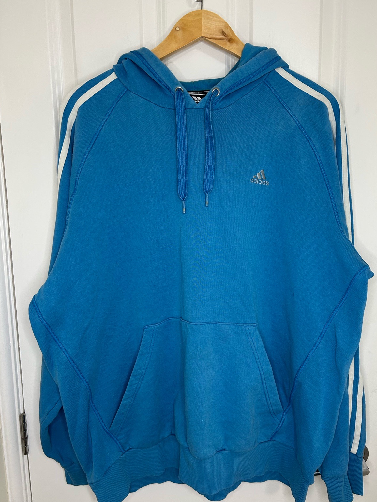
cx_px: 193
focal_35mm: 27
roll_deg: +0.5
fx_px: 392
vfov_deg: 65.3
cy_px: 259
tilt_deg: -8.5
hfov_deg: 51.4
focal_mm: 5.7
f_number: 1.5
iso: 125
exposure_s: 1/63
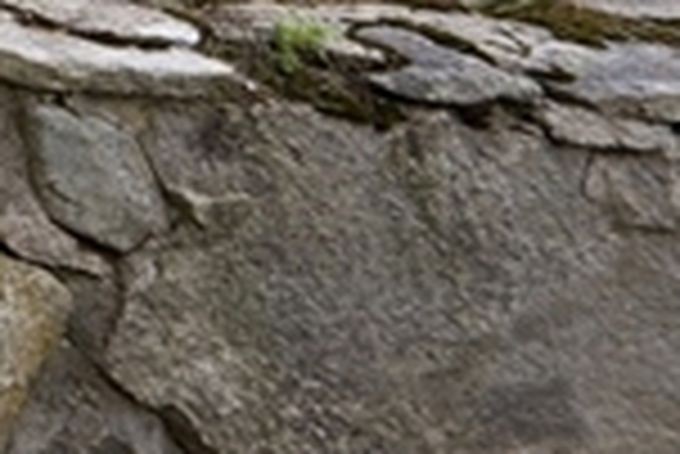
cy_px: -775
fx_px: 1796
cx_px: -1599
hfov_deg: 10.1
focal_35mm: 95
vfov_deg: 11.1
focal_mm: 14
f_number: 10
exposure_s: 1/80
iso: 250
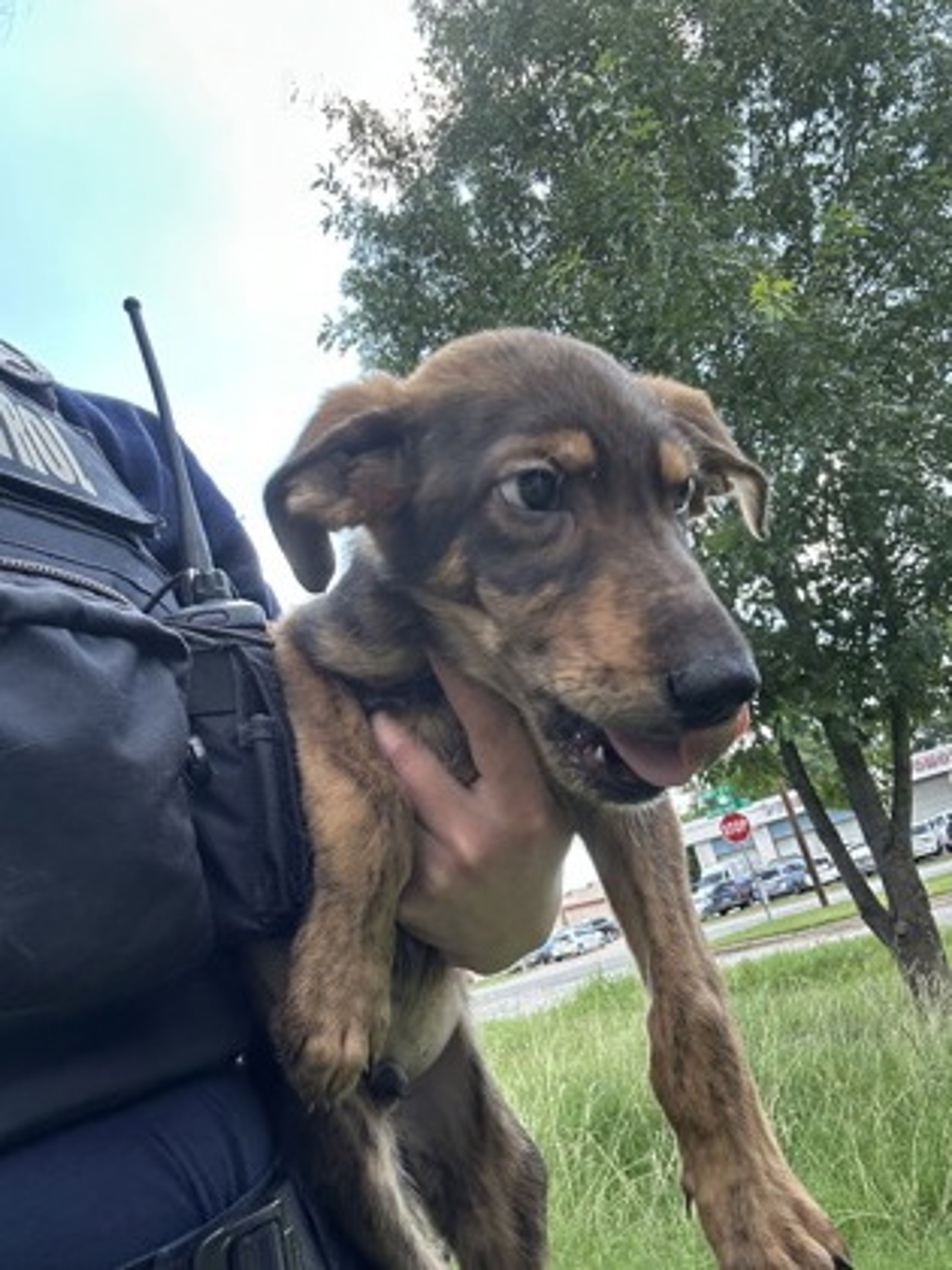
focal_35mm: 30
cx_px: 476
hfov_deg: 46.8
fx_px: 1100
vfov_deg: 60.0
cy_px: 635
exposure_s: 1/196
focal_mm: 2.69
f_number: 1.9
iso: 25
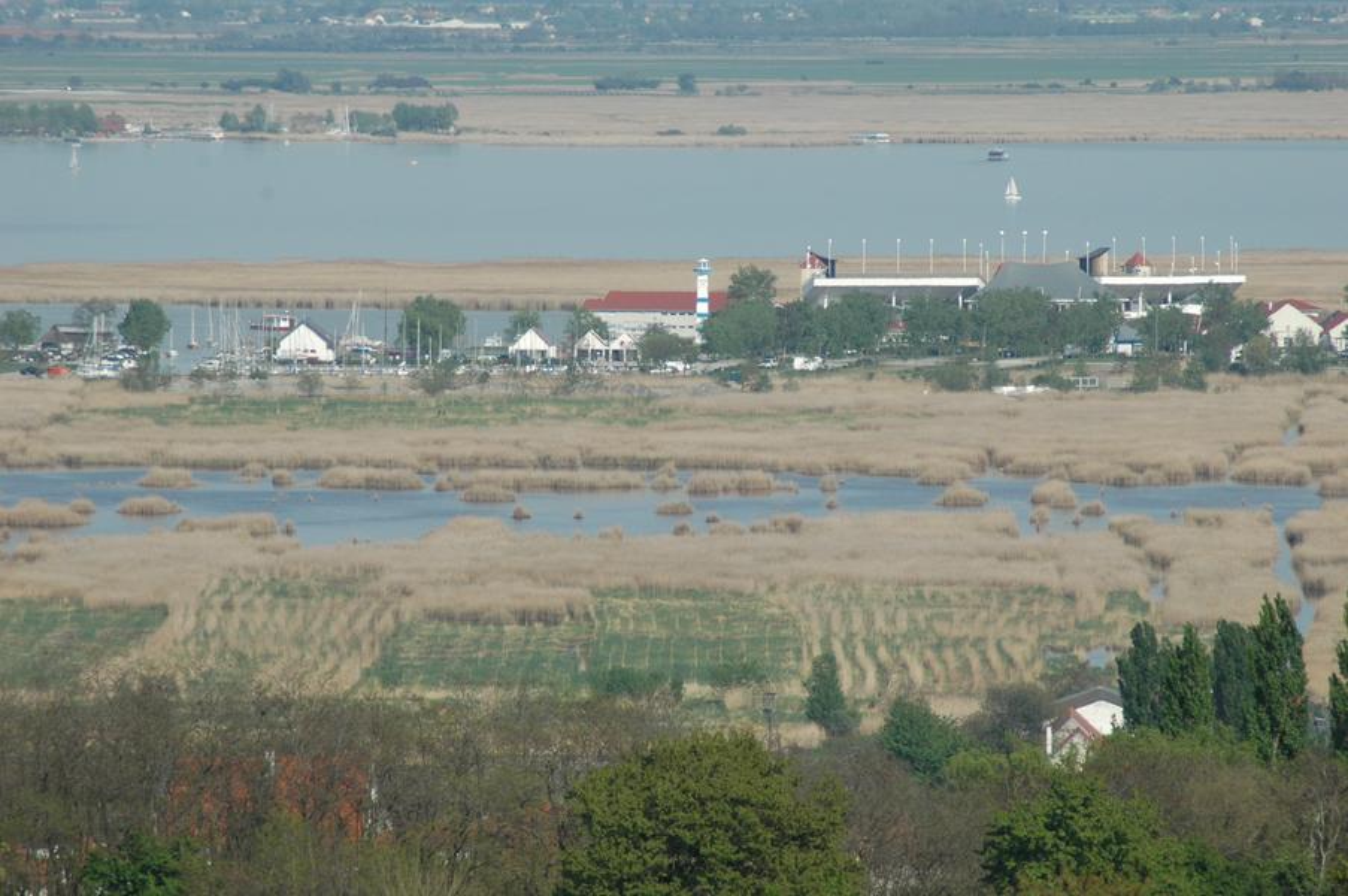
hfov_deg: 4.6
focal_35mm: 450
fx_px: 16831
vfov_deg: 3.0
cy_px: 448
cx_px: 674
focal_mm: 300
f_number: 8
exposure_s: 1/1000
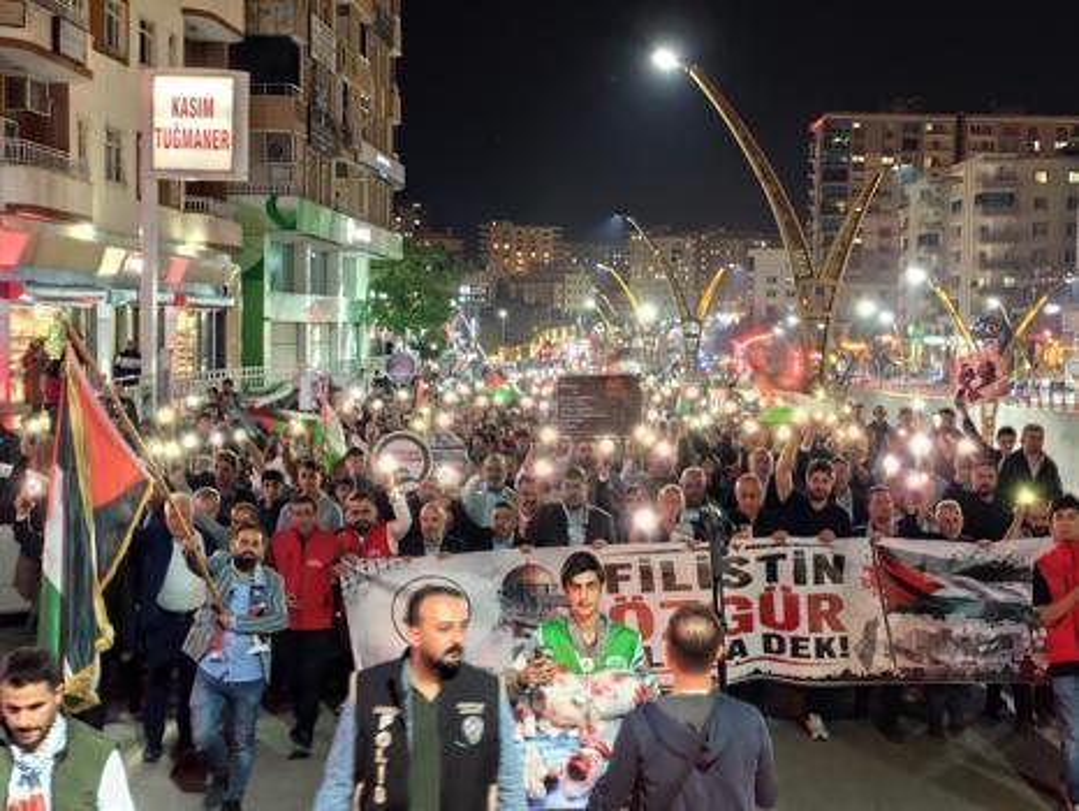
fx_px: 1435
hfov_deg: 41.2
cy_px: 406
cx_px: 540
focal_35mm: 46
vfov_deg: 31.5
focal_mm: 6.14
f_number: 1.65
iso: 4000
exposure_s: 1/25
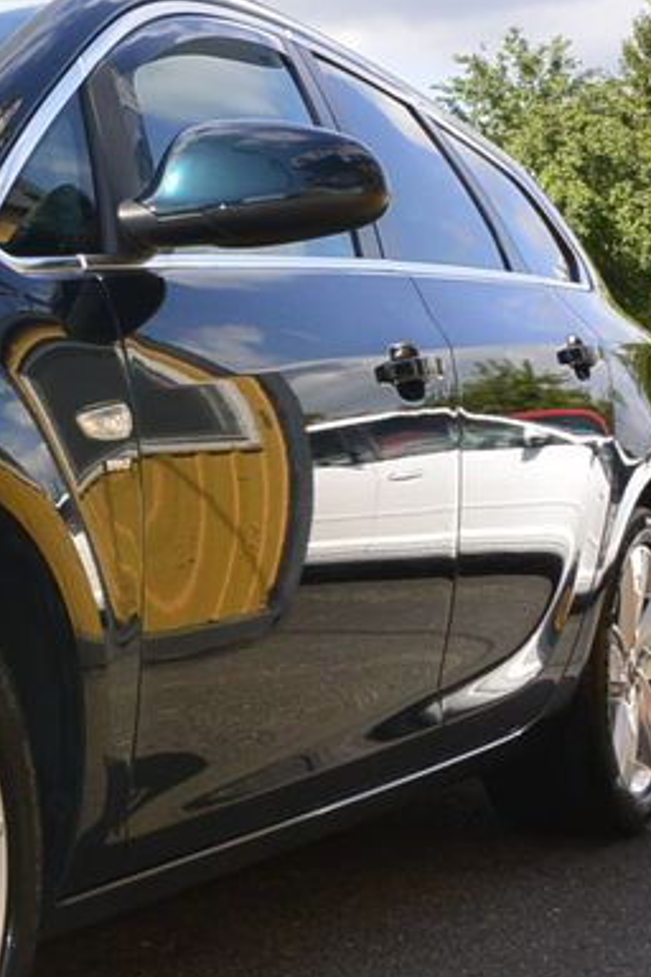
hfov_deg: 16.0
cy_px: 576
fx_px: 1953
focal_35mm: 72
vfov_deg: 28.0
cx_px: -534
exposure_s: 1/250
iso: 160
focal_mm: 10
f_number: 8
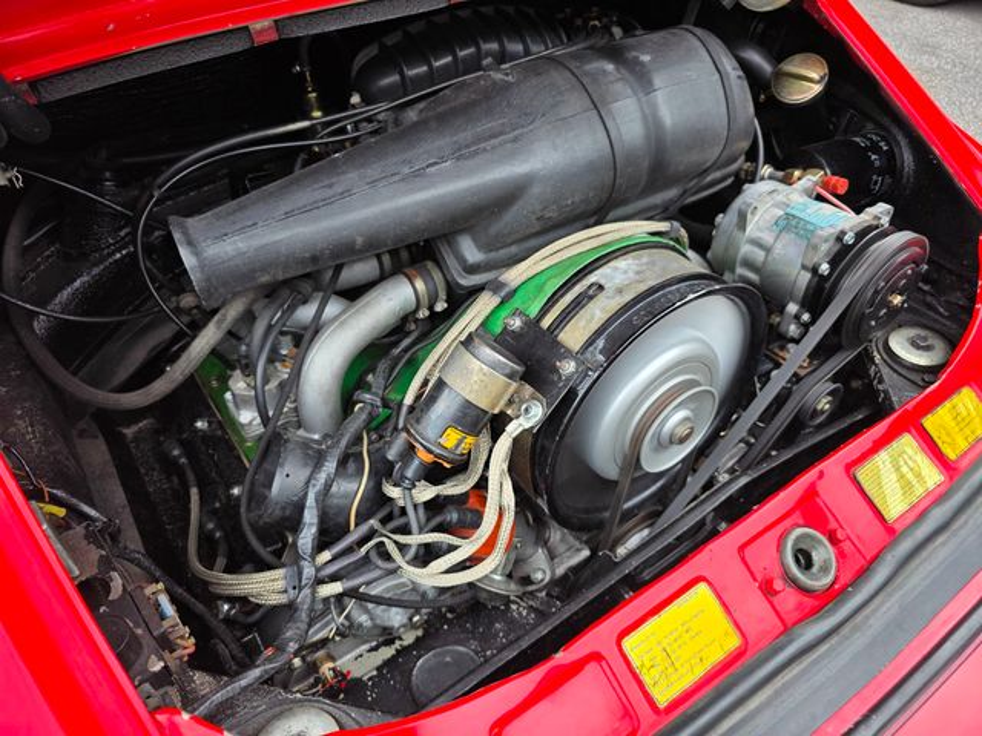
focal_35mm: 23
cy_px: 368
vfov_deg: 58.9
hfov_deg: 73.9
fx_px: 652
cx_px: 491
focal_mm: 6.3
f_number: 1.7
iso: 32
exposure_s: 1/180
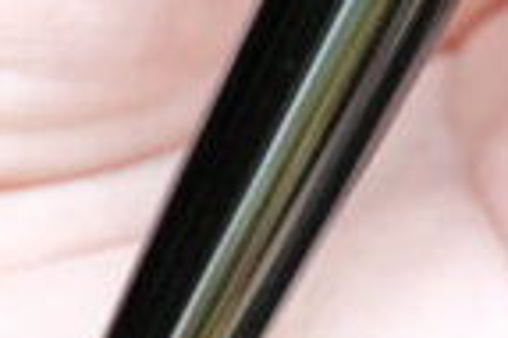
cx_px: 700
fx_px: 12122
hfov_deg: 2.4
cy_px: -614
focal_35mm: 860
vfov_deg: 1.6
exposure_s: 1/2500
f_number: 2.8
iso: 6400
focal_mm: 80
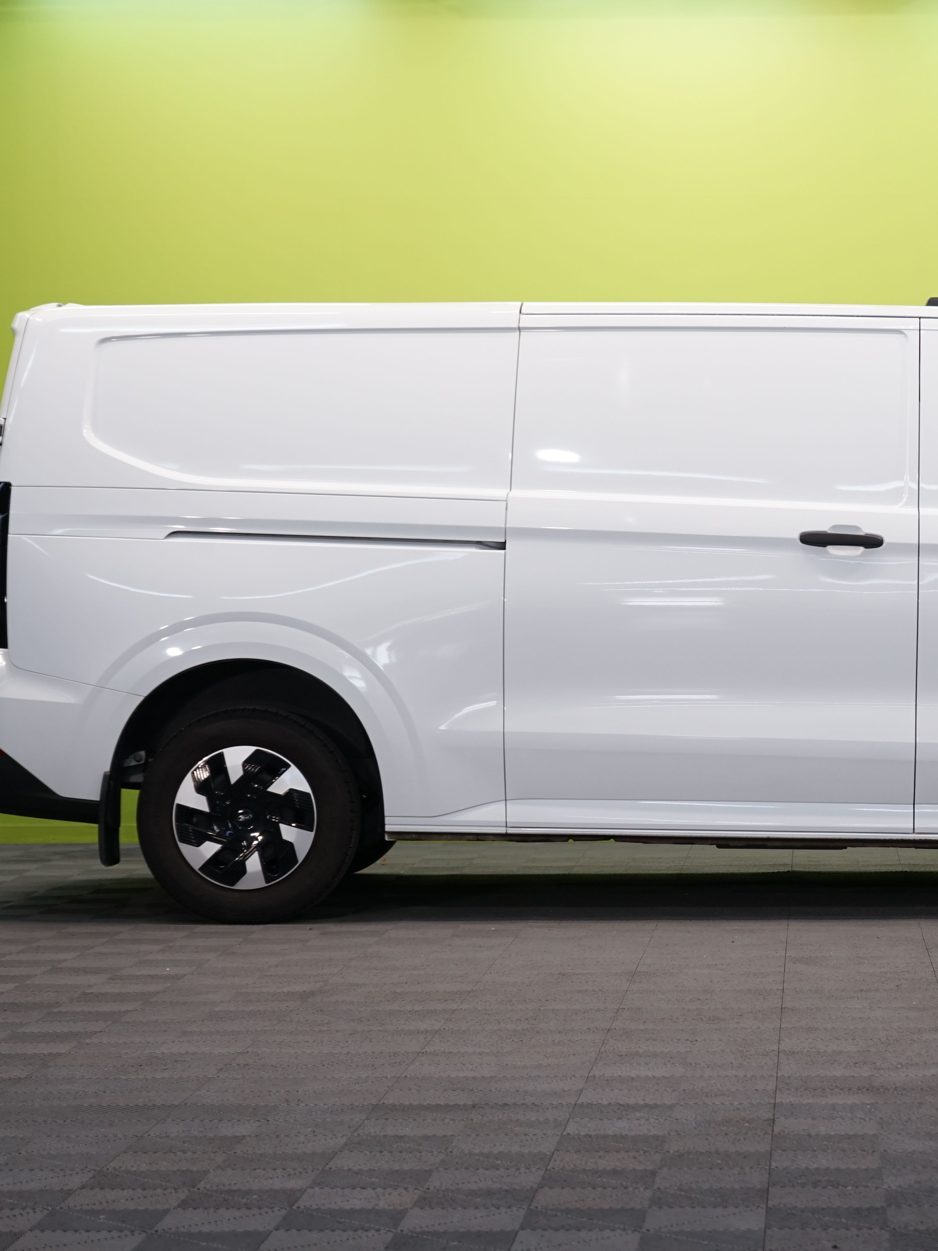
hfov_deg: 15.1
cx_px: 797
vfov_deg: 20.2
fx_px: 3504
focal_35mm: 97
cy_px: 626
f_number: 5.6
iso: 500
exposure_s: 1/60
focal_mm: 67
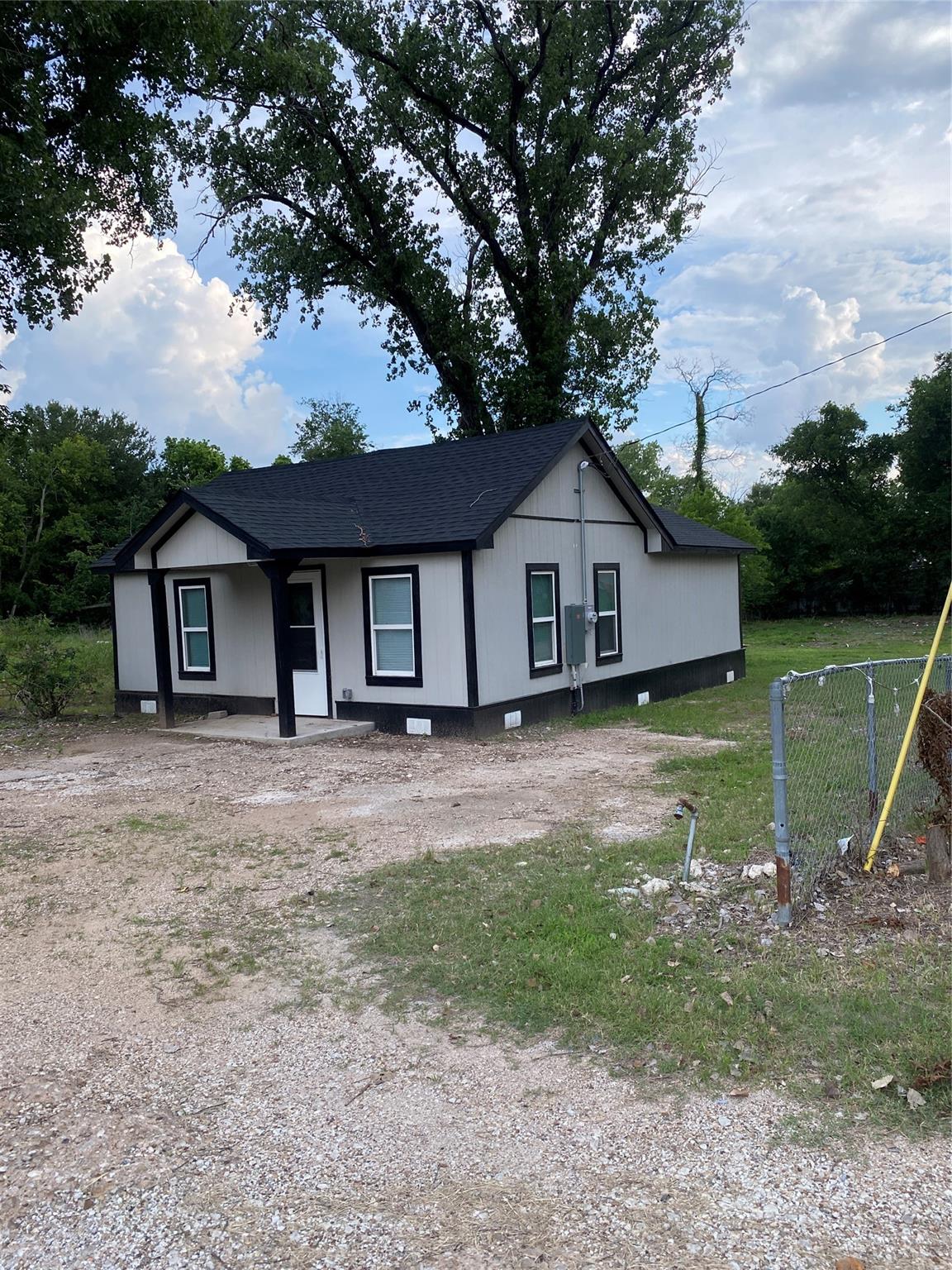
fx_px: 953
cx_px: 476
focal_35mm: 26
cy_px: 635
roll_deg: +2.1
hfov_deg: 53.1
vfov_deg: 67.3
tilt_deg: -1.5
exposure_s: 1/690
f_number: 1.8
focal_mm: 4.25
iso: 32
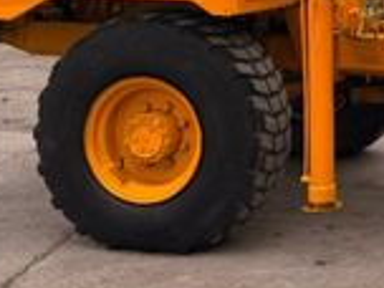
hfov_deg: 18.5
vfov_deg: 15.0
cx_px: 558
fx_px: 1054
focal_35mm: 95
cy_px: -68
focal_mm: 6.76
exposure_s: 1/1385
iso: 80
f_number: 1.78
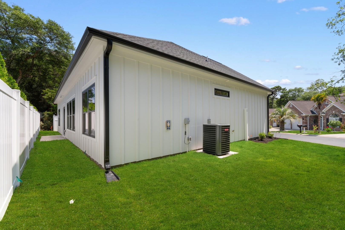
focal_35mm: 15
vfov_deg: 77.3
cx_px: 172
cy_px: 115
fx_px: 144
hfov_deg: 100.4
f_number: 7.1
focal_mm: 10
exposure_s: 1/200
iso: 100
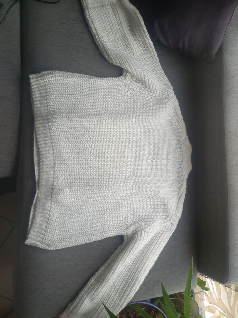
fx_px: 229
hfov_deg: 54.9
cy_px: 159
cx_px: 119
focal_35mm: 25
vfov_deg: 69.4
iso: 160
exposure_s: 1/50
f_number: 2
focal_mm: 4.6
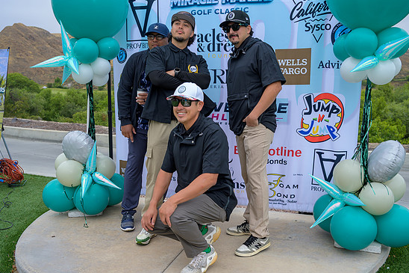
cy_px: 138
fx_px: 409
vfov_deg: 36.9
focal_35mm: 36
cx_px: 210
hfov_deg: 53.1
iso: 125
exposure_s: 1/200
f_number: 4
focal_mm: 34
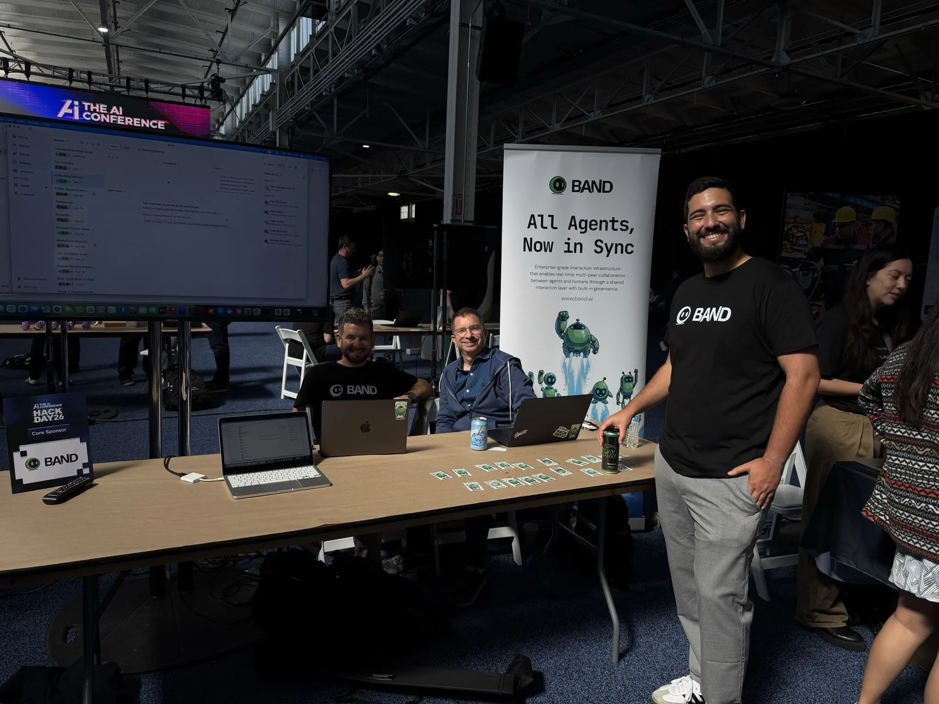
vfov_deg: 56.8
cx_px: 470
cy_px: 352
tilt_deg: -8.2
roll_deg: -2.3
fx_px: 651
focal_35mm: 24
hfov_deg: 71.6
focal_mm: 6.76
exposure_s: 1/1437
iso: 80
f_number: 1.78
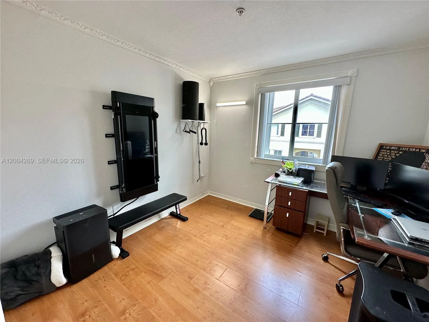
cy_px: 161
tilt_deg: -11.2
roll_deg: -1.6
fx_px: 174
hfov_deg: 102.1
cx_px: 214
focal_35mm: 14
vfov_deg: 85.7
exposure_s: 1/120
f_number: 2.2
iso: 125
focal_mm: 2.22
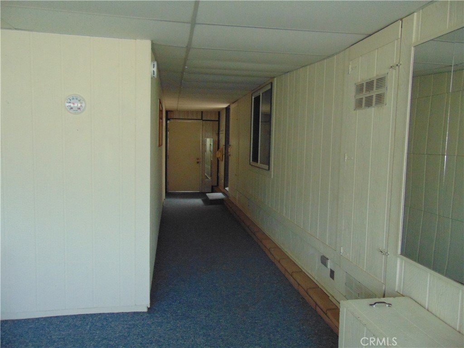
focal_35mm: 25
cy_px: 174
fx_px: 335
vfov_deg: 54.9
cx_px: 232
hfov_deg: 69.4
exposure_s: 1/30
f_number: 3
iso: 320
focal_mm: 4.5
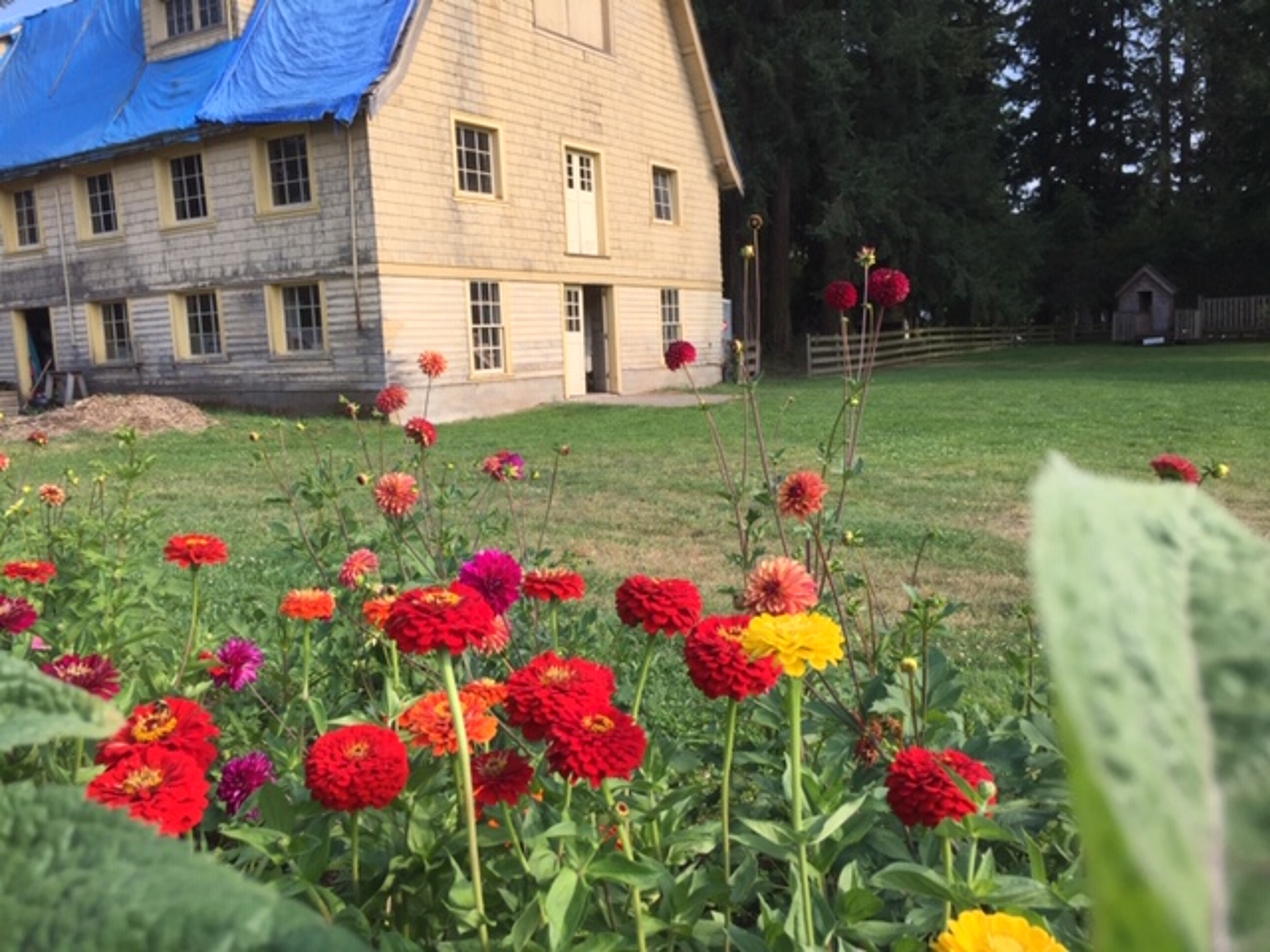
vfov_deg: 48.2
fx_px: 1064
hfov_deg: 61.7
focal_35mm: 29
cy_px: 476
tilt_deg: -7.3
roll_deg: +2.5
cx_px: 635
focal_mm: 4.15
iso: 32
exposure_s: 1/942
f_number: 2.2
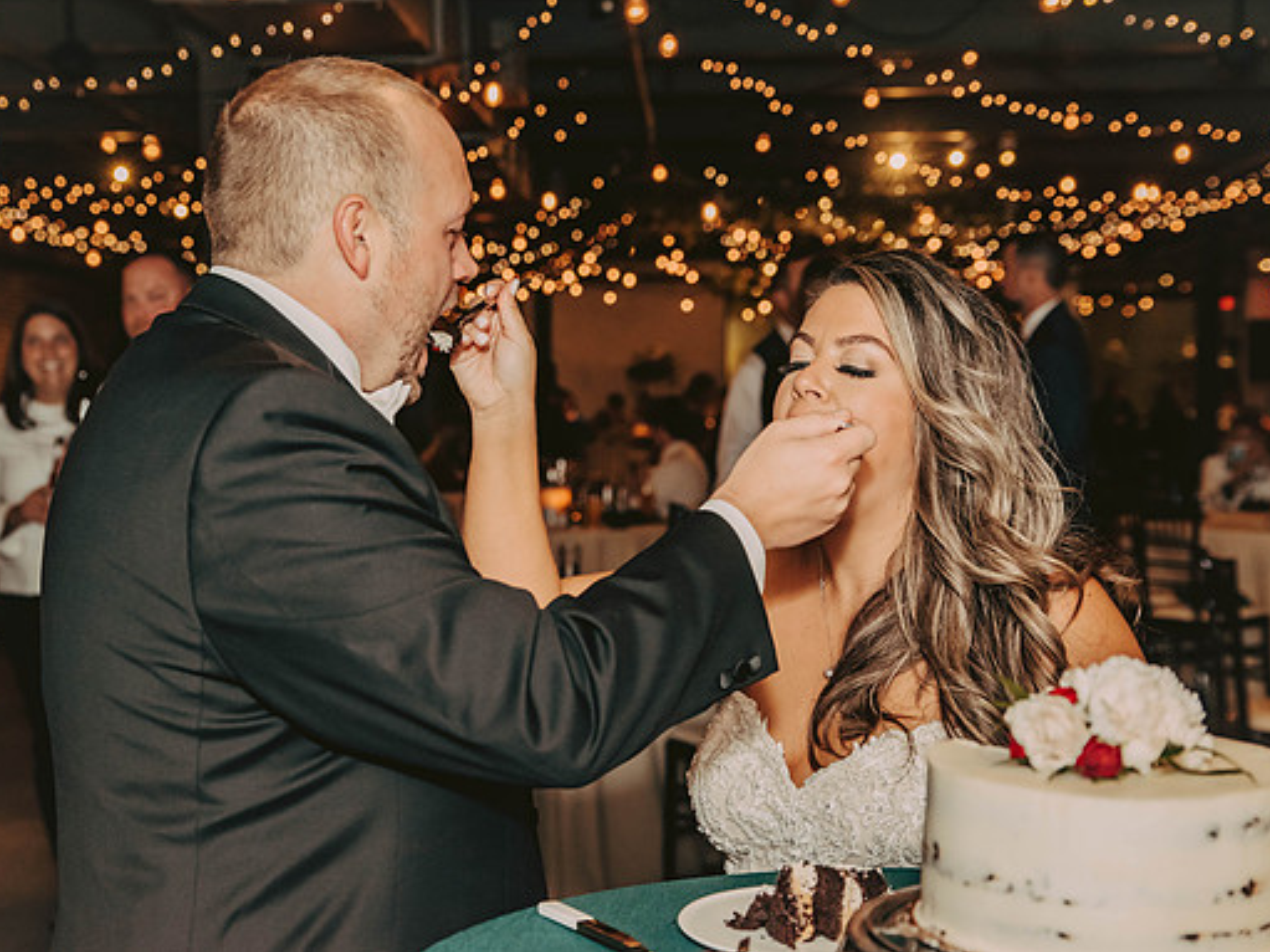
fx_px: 2201
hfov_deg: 32.2
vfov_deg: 24.4
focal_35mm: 60
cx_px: 626
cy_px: 474
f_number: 4.5
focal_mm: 55
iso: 1250
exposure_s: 1/125
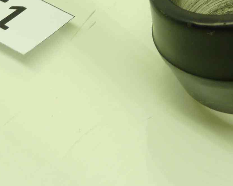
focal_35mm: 75
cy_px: -17
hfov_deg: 25.4
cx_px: 108
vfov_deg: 19.6
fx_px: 517
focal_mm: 4.1
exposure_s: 1/25
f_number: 3.3
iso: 80
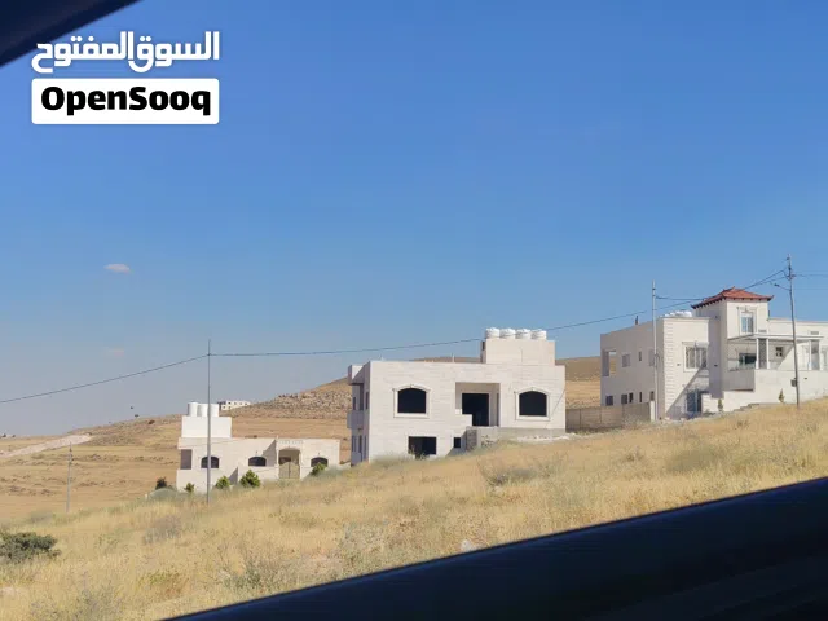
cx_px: 414
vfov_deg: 32.2
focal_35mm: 45
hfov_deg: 42.1
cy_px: 310
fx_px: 1076
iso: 101
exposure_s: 1/1623
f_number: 1.75
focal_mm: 5.25
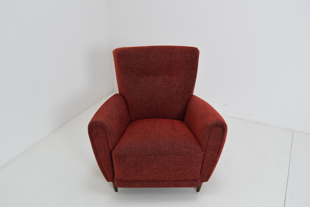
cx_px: 155
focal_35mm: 33
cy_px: 104
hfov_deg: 57.2
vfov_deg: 40.0
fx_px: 284
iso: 1600
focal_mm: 22
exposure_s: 1/125
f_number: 5.6
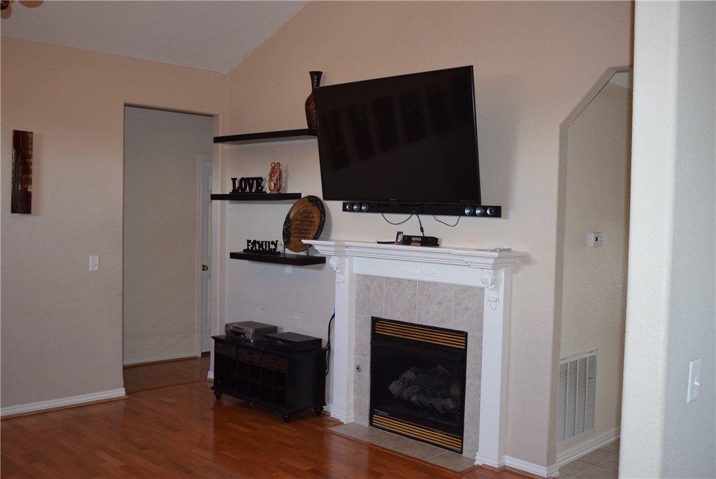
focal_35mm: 36
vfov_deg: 36.9
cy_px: 240
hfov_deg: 53.1
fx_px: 716
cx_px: 358
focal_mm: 24
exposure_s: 1/60
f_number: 4
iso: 1000
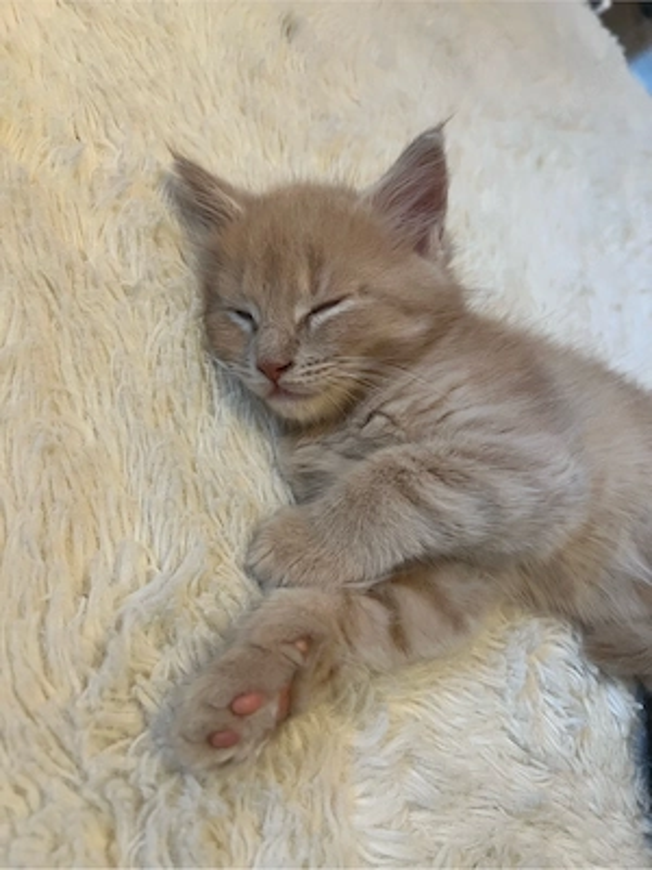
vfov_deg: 67.3
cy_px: 435
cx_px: 326
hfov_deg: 53.1
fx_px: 653
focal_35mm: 26
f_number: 1.5
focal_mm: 5.7
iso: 160
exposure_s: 1/50
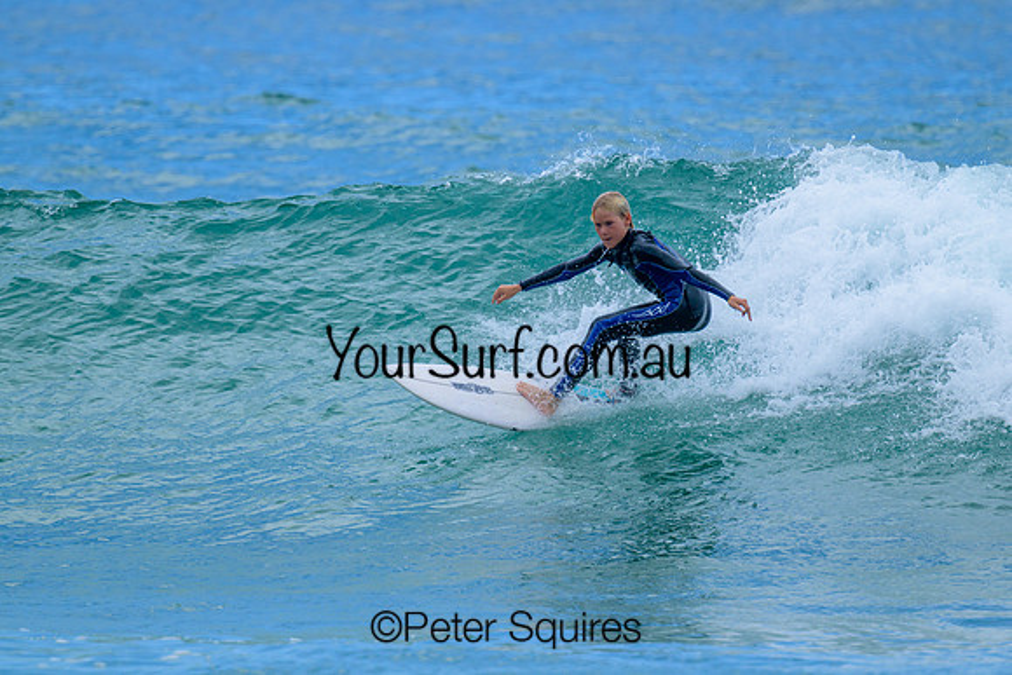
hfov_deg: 3.0
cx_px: 550
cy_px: 260
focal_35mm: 693
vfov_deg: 2.0
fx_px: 19481
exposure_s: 1/2000
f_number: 8
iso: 360
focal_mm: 560
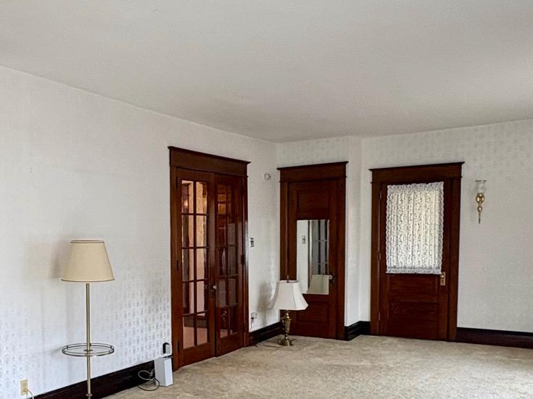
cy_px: 281
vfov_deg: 36.2
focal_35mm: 39
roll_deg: +1.0
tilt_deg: -3.1
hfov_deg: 45.6
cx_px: 110
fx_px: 600
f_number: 2.2
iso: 200
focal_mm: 2.22
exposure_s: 1/60
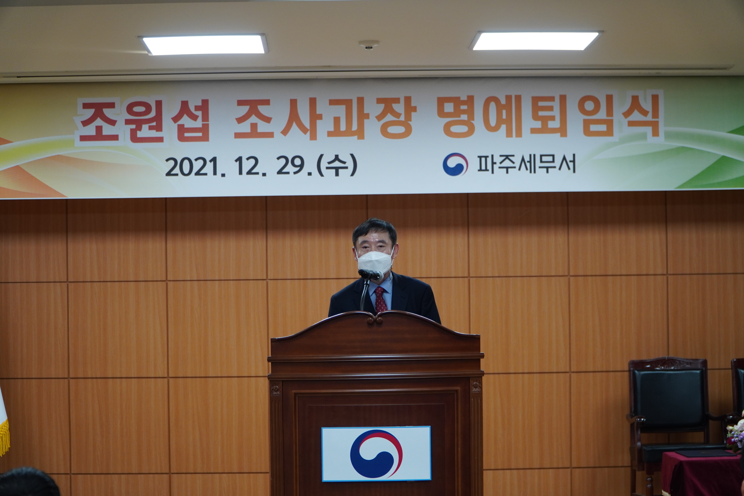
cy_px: 248
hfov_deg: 25.1
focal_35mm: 81
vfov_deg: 16.9
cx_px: 372
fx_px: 1674
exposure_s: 1/100
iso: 800
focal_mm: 54
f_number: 4
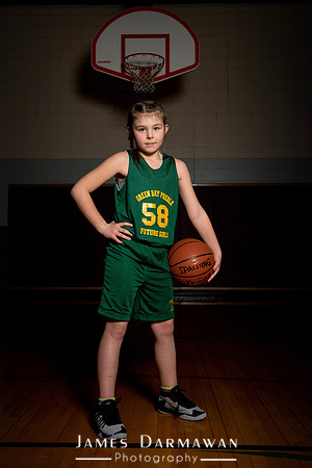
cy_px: 234
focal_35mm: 38
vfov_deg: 50.7
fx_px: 494
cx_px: 156
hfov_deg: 35.1
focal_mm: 38
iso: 100
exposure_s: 1/200
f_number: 8
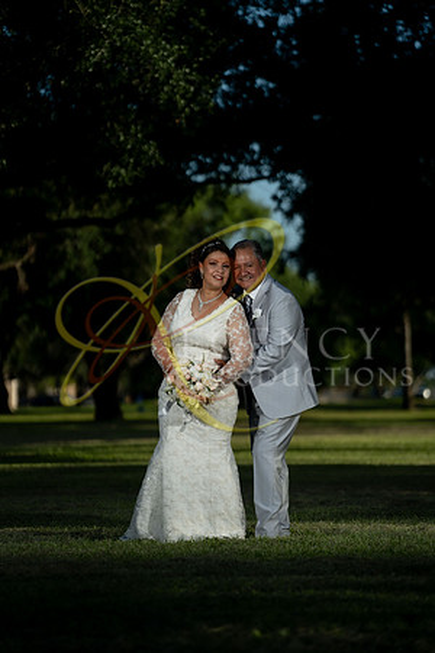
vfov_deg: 13.7
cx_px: 218
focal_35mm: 150
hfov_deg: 9.1
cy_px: 326
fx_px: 2719
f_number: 2.8
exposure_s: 1/5000
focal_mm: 150
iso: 320
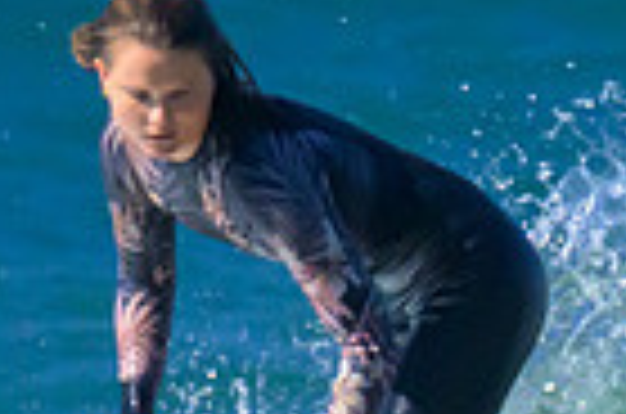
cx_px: 730
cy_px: 567
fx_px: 77360
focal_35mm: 4459
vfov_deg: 0.3
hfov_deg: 0.5
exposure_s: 1/2000
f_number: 11
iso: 4000
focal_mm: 800
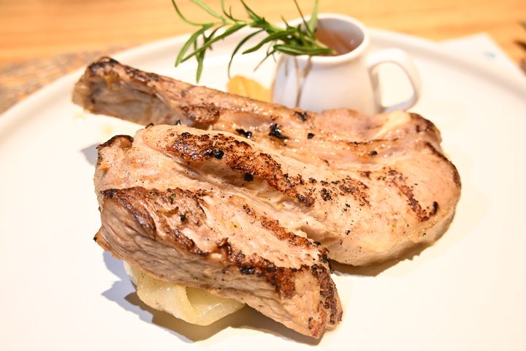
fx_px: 603
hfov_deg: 47.2
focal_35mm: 41
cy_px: 176
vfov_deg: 32.4
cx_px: 263
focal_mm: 27.5
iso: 2000
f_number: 5
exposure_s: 1/60
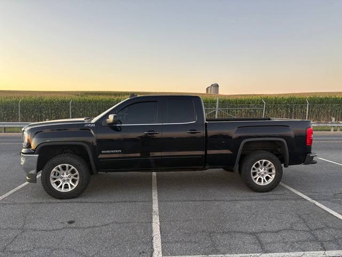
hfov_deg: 67.3
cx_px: 171
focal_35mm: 26
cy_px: 128
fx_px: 257
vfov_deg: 53.1
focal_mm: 5.96
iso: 64
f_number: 1.6
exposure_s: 1/122
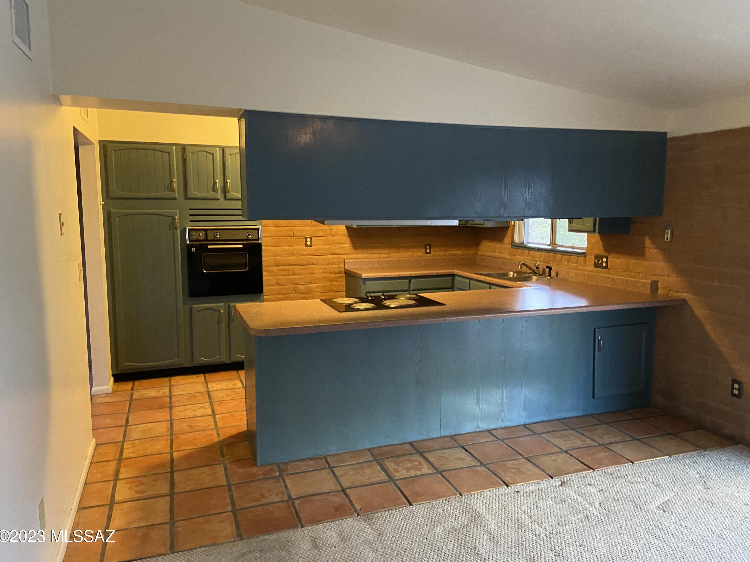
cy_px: 271
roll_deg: -1.0
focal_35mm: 27
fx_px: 585
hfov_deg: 65.3
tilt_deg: -7.7
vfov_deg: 51.3
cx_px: 385
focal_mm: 4.25
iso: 640
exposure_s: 1/30
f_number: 1.8
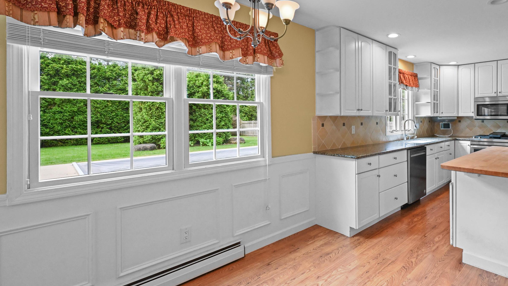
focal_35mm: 19
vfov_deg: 58.2
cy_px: 126
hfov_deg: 87.6
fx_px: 256
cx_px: 321
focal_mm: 14
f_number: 14
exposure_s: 1/20
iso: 2000
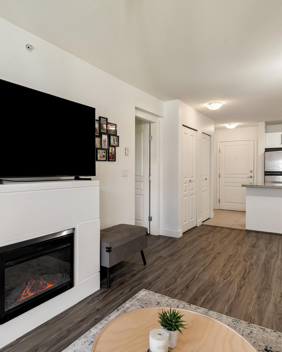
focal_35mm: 24
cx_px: 117
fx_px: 250
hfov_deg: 58.4
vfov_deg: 70.3
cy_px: 176
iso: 400
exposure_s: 1/13
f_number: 8
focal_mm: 17
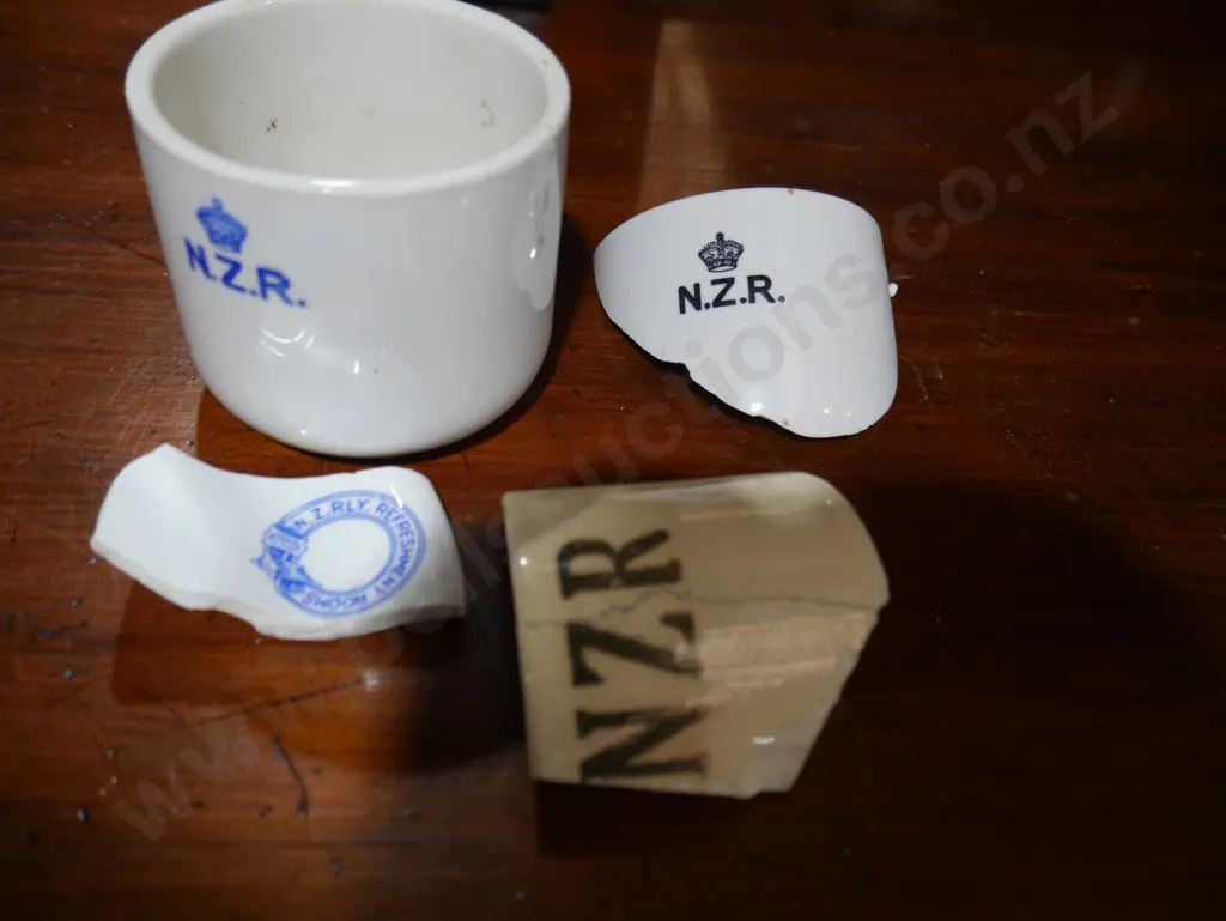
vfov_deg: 49.8
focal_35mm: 28
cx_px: 613
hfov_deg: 63.4
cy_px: 460
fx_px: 992
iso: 250
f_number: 3.5
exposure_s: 1/60
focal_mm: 14
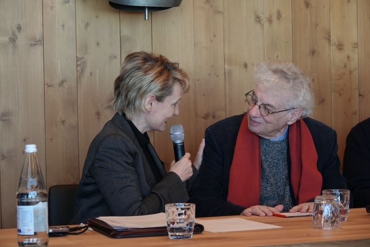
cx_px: 185
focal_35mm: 107
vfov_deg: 12.8
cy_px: 124
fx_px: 1100
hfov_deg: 19.1
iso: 500
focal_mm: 39.42
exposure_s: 1/125
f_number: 4
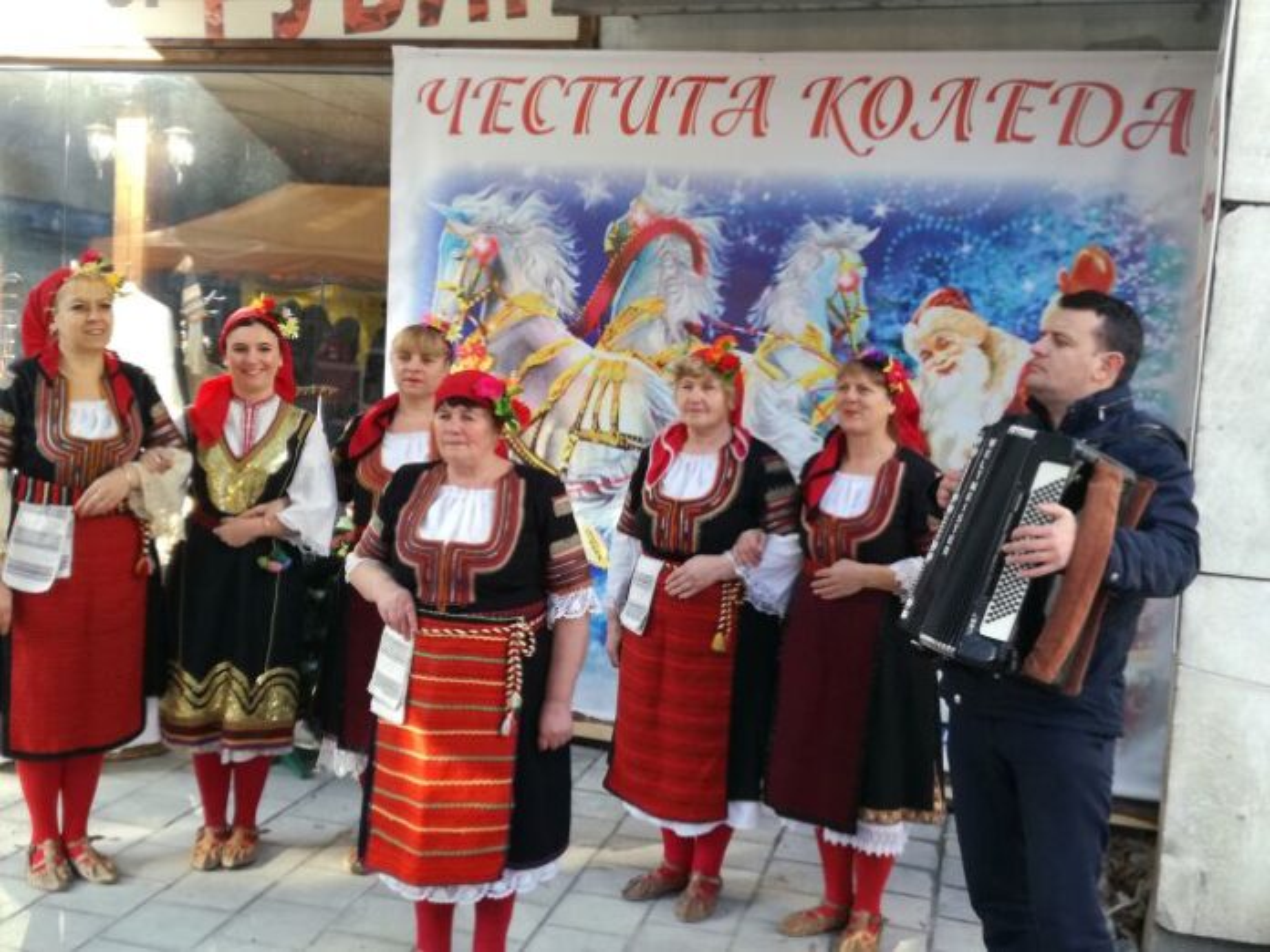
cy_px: 476
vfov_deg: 36.8
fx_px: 1431
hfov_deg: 47.9
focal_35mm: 39
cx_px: 635
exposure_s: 1/100
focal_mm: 3.79
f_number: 2
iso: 64
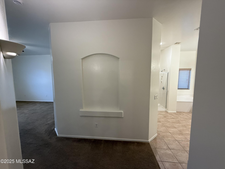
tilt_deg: -2.4
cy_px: 84
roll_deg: +0.1
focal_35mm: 14
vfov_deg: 85.7
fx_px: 91
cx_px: 112
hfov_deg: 102.1
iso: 250
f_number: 2.2
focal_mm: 2.22
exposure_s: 1/60
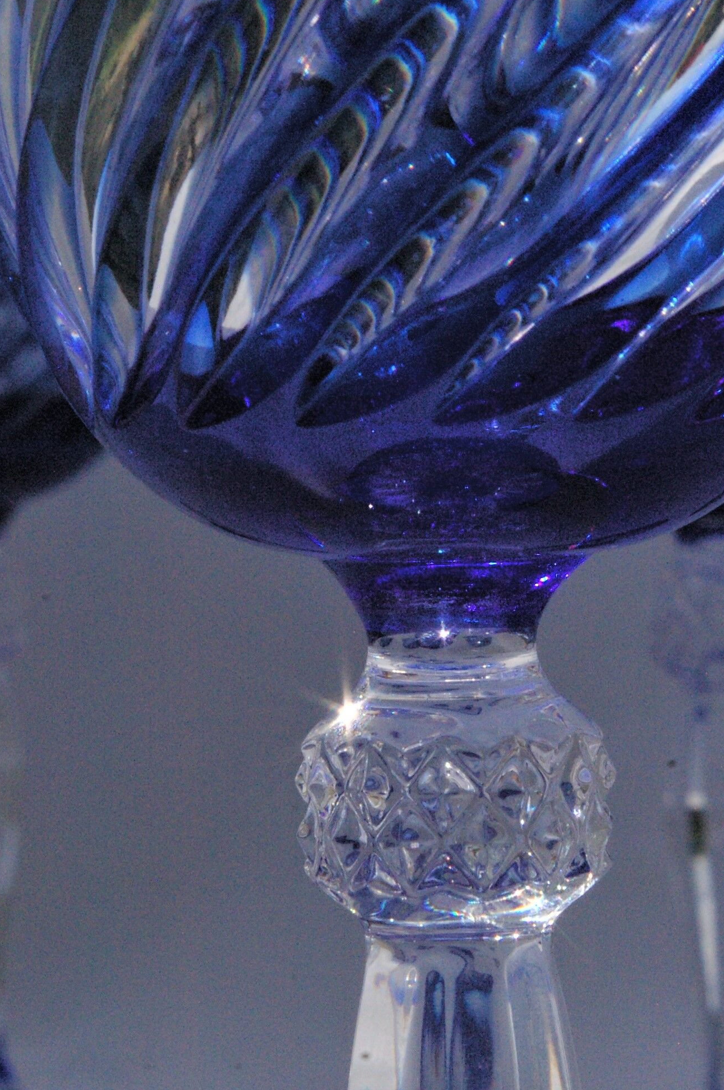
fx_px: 1814
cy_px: 536
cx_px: 457
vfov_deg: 33.4
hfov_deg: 22.5
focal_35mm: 60
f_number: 13
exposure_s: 1/1000
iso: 1600
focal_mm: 26
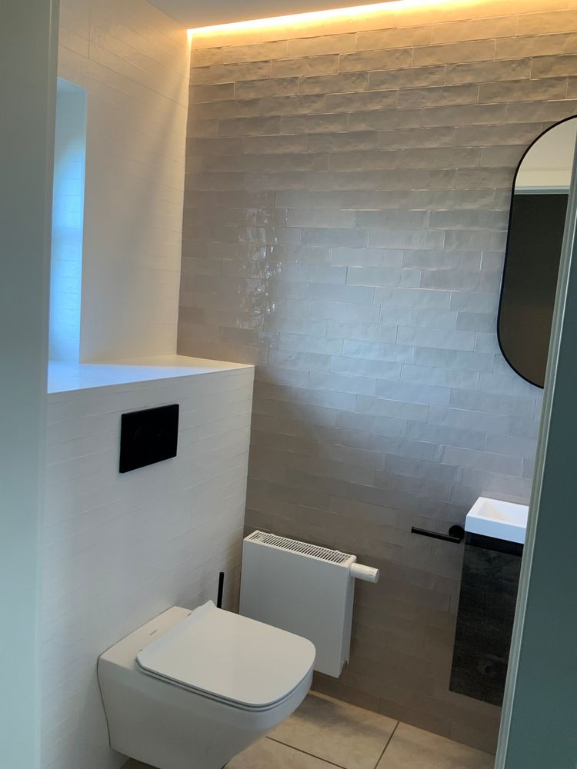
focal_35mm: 29
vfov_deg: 61.7
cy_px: 384
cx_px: 288
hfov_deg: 48.2
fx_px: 645
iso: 80
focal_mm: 3
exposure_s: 1/60
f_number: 1.8
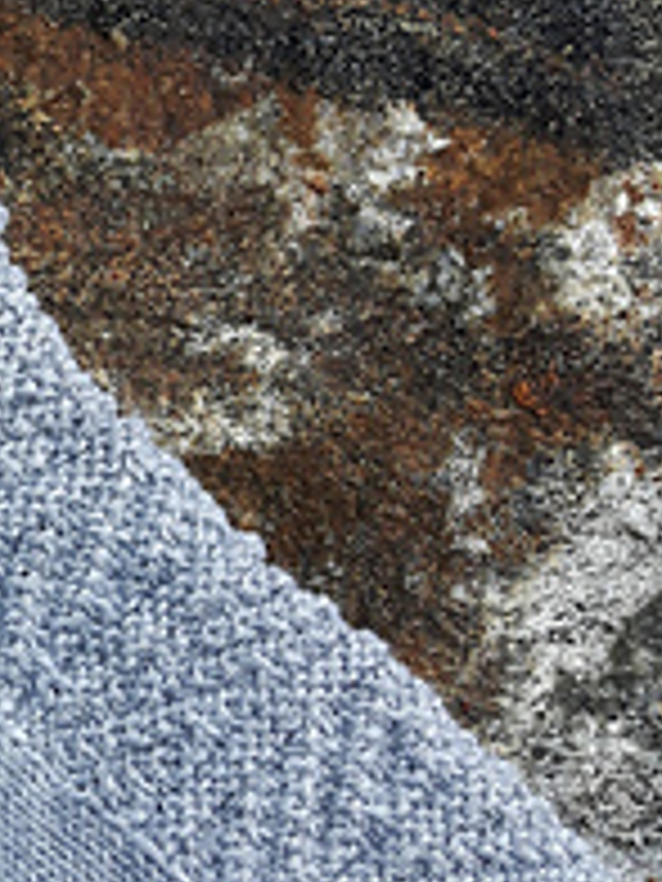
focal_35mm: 101
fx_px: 2575
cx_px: -288
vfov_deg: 19.4
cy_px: 369
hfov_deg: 13.9
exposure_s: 1/342
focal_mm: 3.7
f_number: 1.9
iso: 40
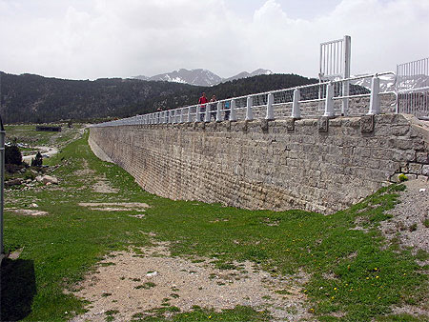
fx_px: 434
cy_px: 161
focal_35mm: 35
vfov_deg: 40.7
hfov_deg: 52.6
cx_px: 214
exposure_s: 1/250
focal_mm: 8.9
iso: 50
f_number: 6.3
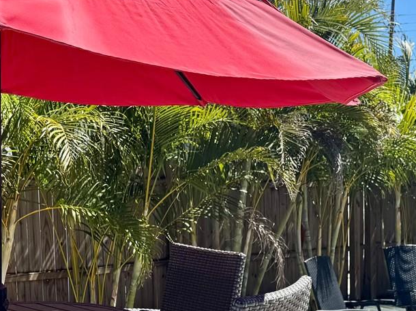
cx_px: 297
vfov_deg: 23.0
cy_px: 235
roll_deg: -0.8
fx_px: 757
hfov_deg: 30.4
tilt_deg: -4.5
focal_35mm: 63
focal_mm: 6.76
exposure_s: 1/5348
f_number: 1.78
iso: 80
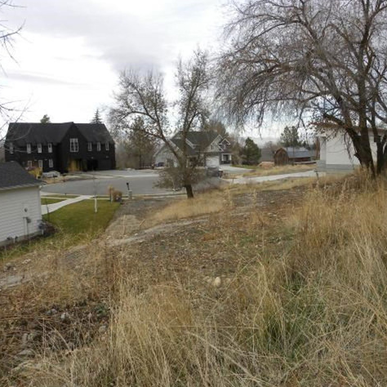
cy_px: 194
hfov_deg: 52.2
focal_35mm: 31
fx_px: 392
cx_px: 230
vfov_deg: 52.5
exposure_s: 1/230
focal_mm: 4.6
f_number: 4.5
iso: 64
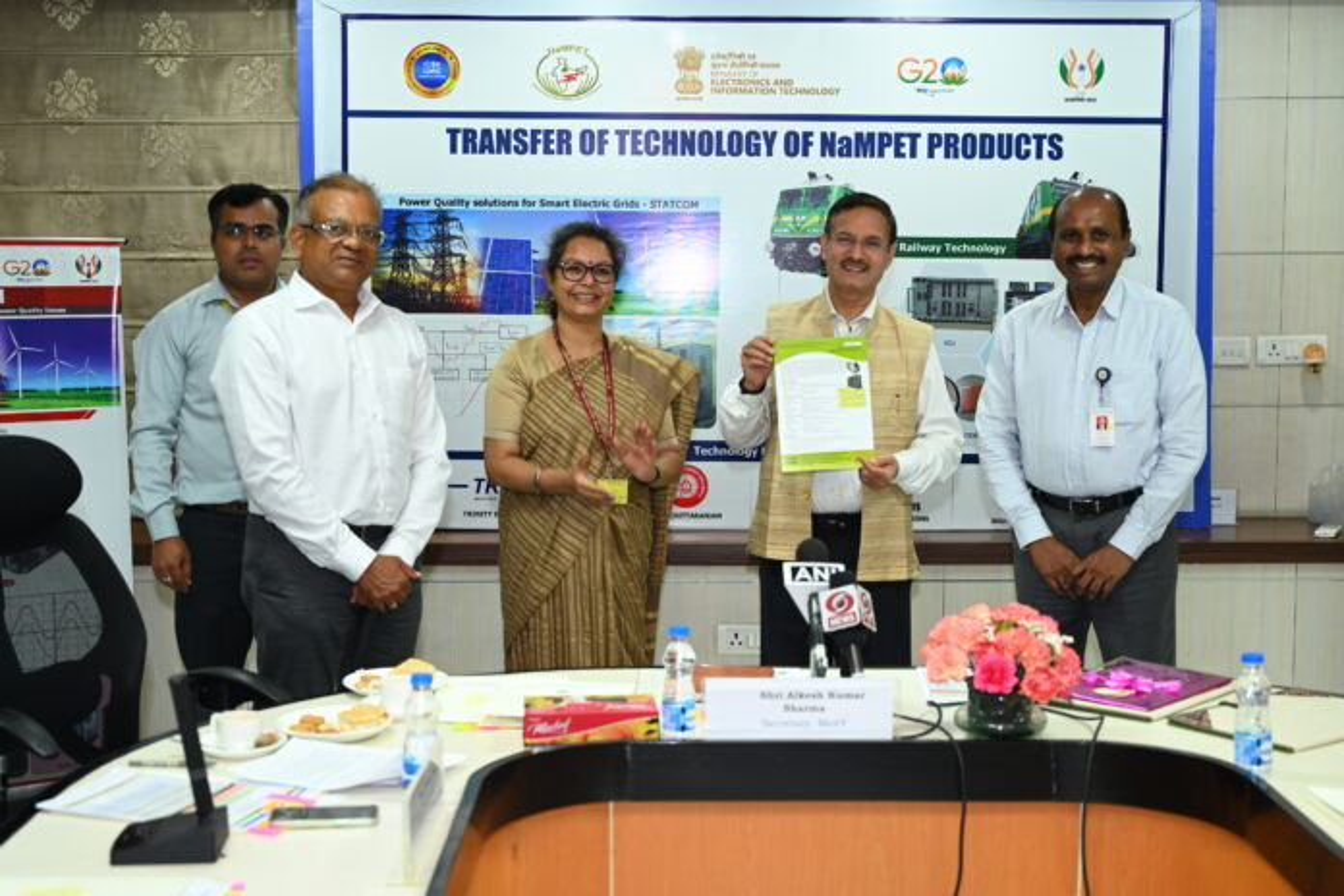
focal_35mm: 49
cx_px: 672
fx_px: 1829
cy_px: 448
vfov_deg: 27.5
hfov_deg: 40.3
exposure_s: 1/125
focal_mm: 49
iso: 1600
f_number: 4.5
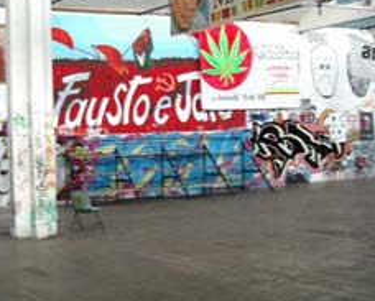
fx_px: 722
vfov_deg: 23.4
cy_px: 92
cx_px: 155
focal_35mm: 65
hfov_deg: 29.0
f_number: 2.6
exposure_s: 1/4
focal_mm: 5.8
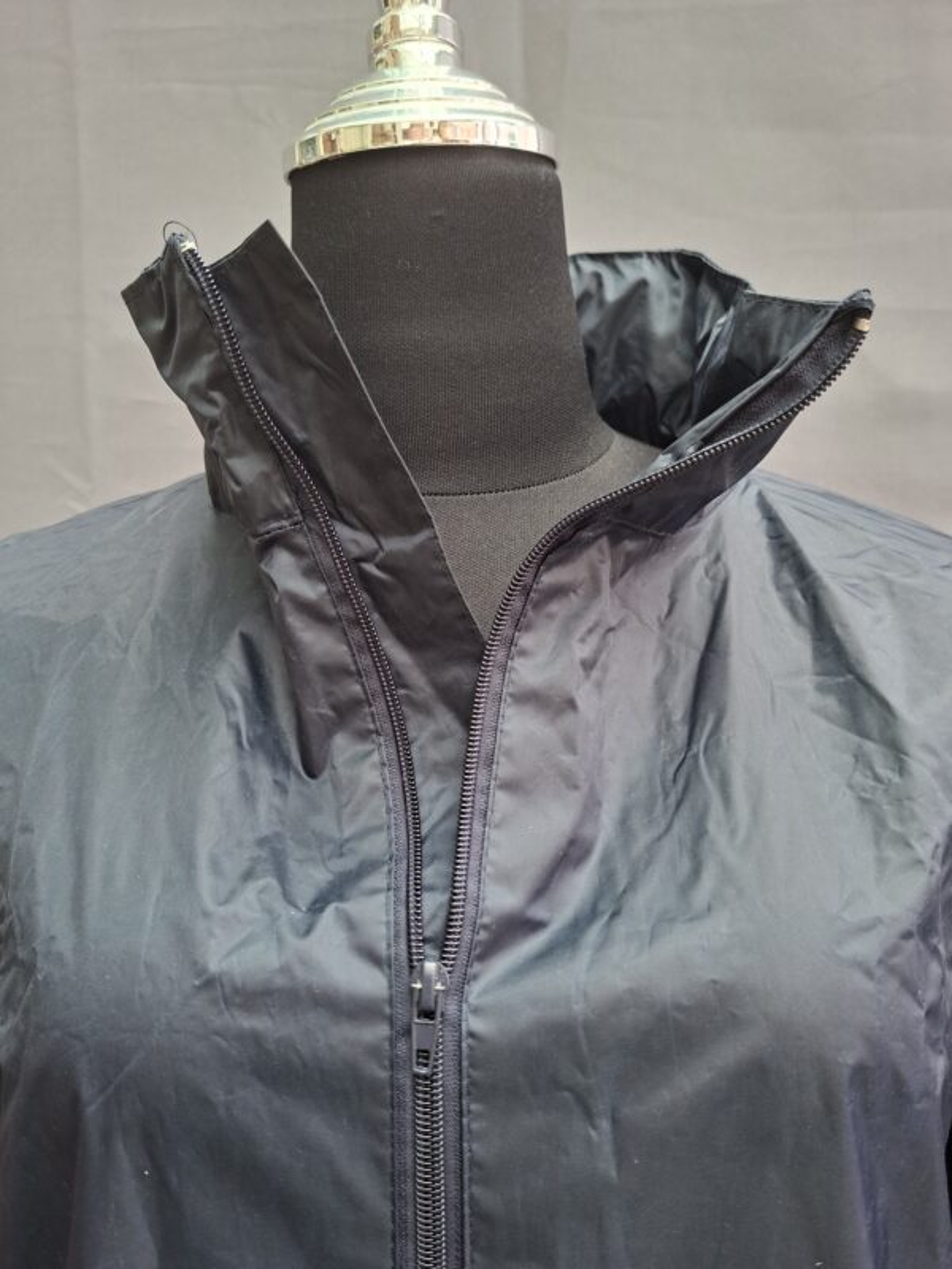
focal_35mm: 23
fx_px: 843
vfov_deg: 73.9
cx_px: 476
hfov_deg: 58.9
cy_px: 634
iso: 80
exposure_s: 1/100
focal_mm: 5.54
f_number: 1.8
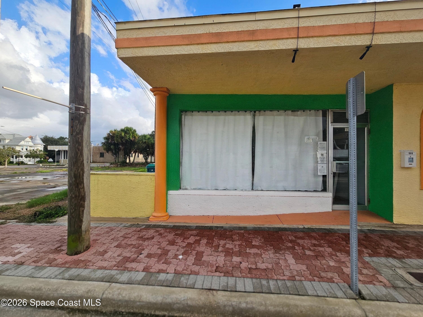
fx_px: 159
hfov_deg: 106.2
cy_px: 158
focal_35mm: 13
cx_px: 212
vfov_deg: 89.9
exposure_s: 1/1044
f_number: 2.2
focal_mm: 2.2
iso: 50
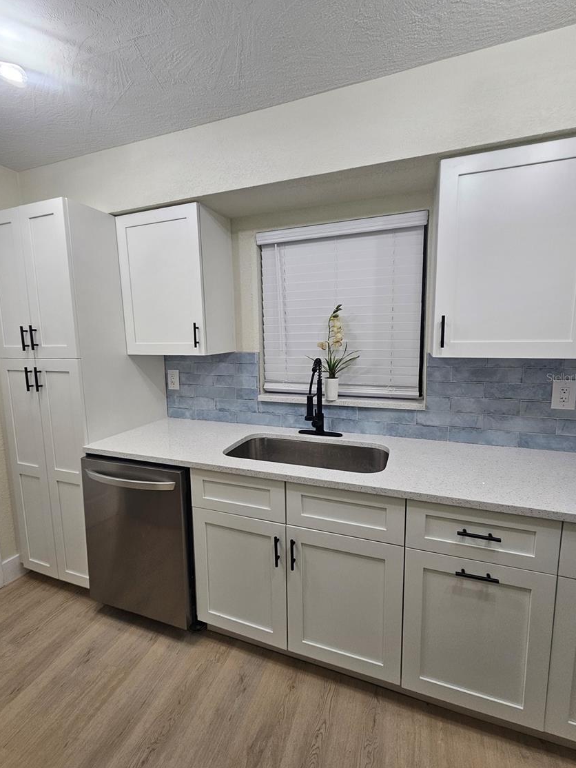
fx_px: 310
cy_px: 377
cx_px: 285
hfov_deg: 85.7
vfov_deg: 102.0
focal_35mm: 14
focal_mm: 2.2
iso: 64
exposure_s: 1/60
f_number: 2.2
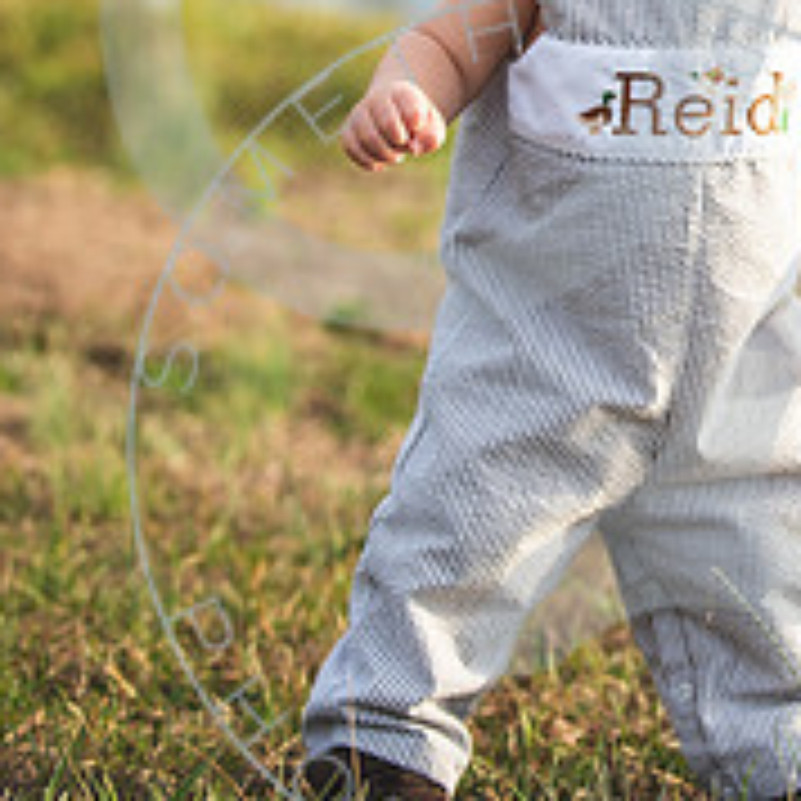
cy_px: 70
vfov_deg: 7.9
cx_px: 814
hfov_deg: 7.8
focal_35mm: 222
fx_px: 5812
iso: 100
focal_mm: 80
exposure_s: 1/400
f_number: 2.8
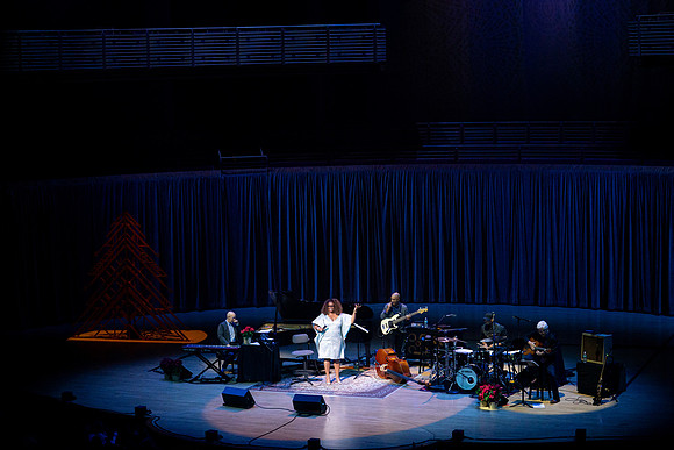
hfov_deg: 28.2
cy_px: 225
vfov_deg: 19.0
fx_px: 1341
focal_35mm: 72
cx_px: 337
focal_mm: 70
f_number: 5.6
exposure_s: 1/320
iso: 2500
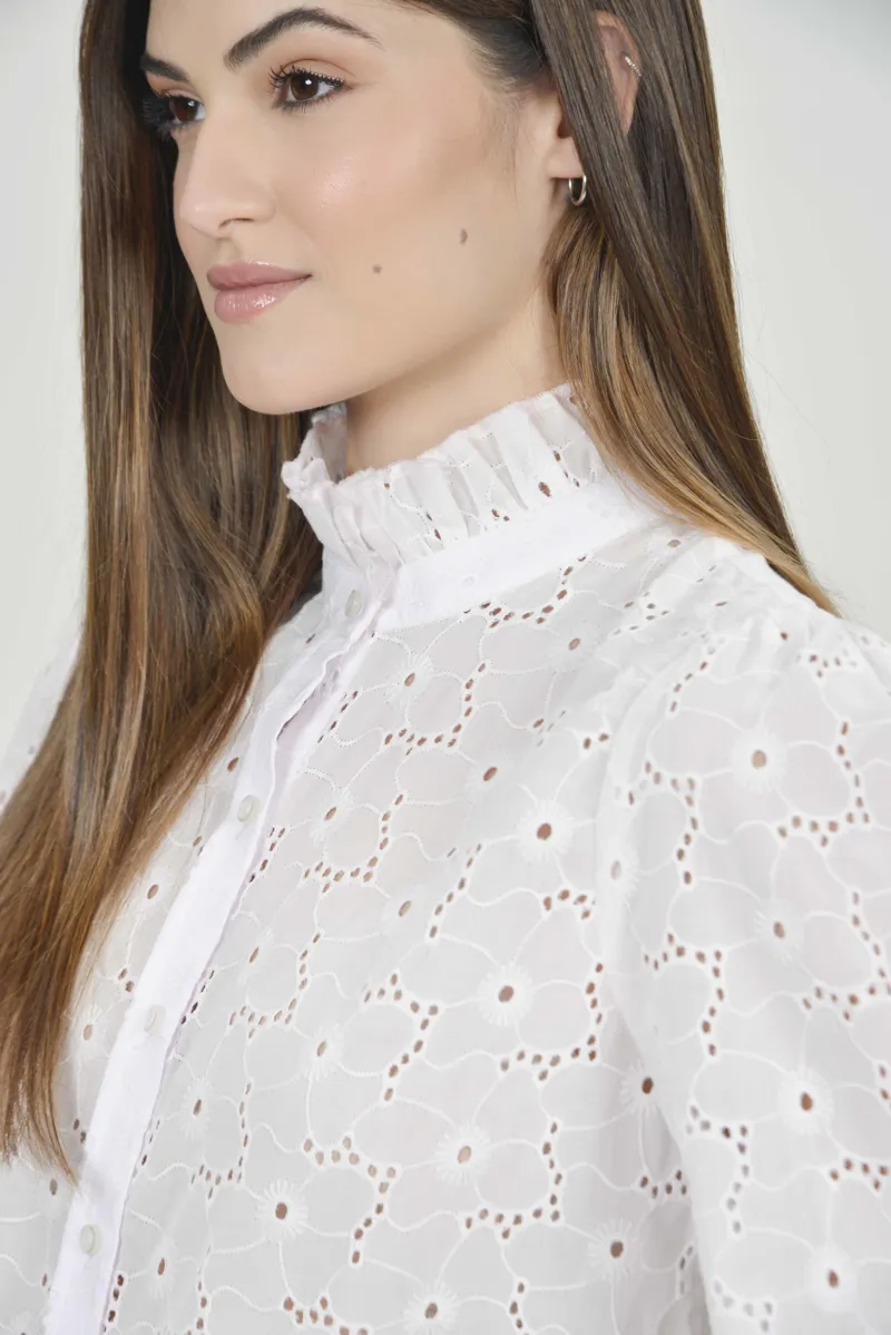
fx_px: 3708
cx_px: 446
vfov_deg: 20.4
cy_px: 668
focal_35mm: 100
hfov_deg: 13.7
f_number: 10
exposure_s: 1/125
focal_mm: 100
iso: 200
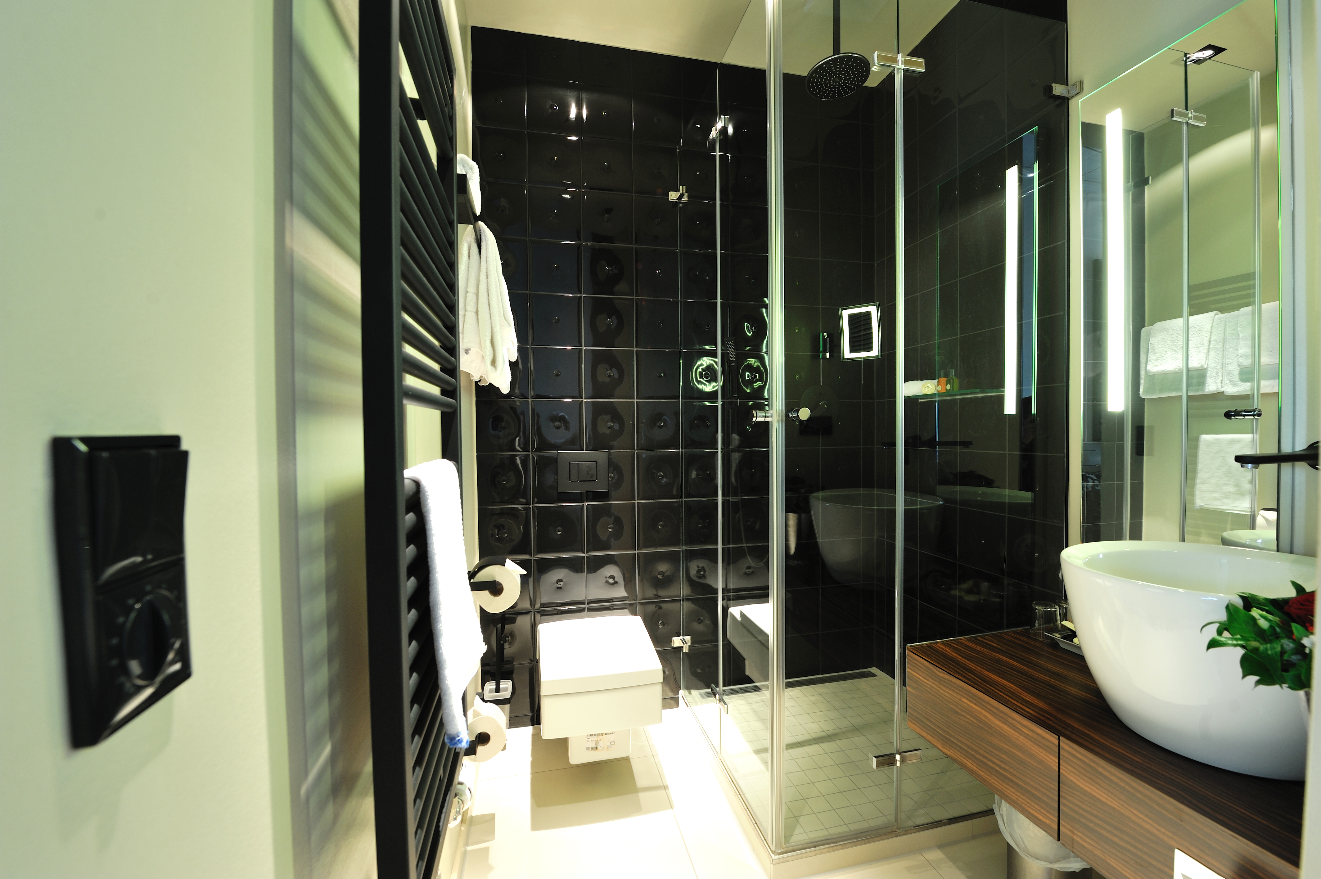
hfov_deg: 104.3
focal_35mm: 14
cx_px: 660
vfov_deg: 81.1
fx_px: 513
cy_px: 440
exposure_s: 1/1.3
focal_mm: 14
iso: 250
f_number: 7.1
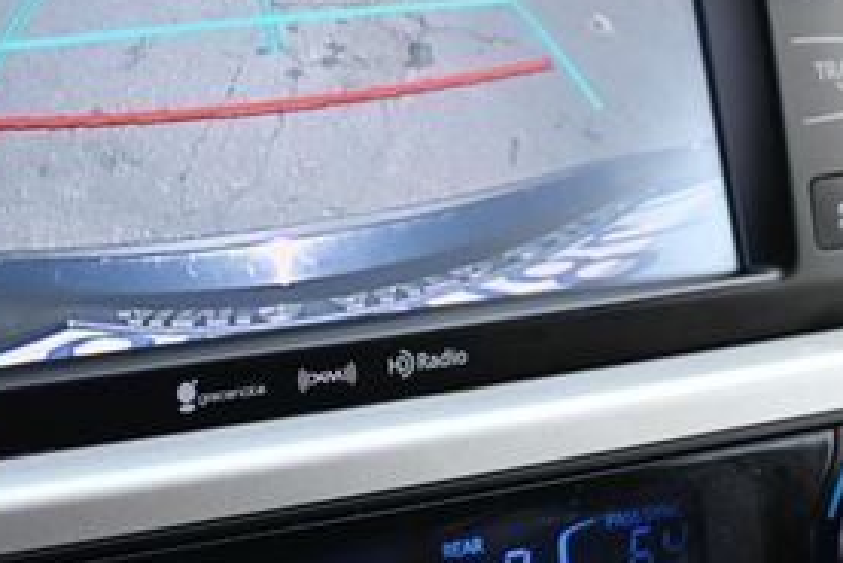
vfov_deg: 14.7
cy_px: -3
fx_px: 2149
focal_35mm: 92
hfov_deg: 21.9
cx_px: 152
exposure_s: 1/125
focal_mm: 26.5
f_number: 4.5
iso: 450
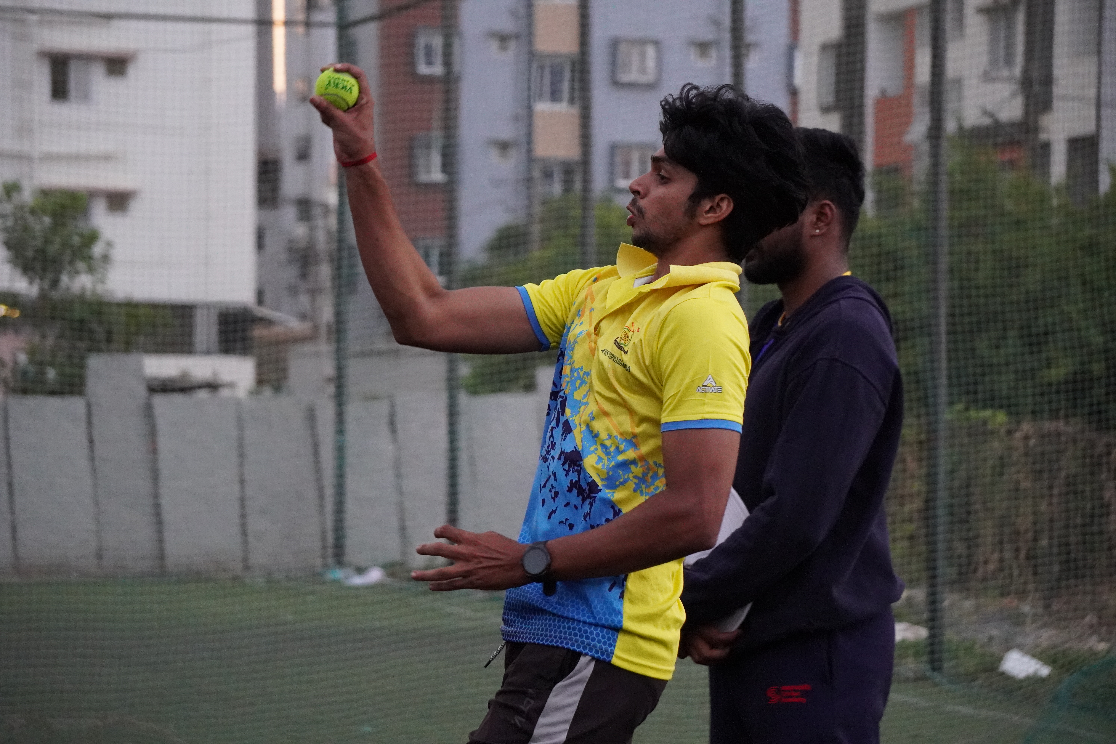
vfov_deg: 9.6
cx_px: 558
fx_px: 4417
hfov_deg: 14.4
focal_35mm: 142
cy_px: 372
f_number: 5.6
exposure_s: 1/1000
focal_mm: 95
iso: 6400
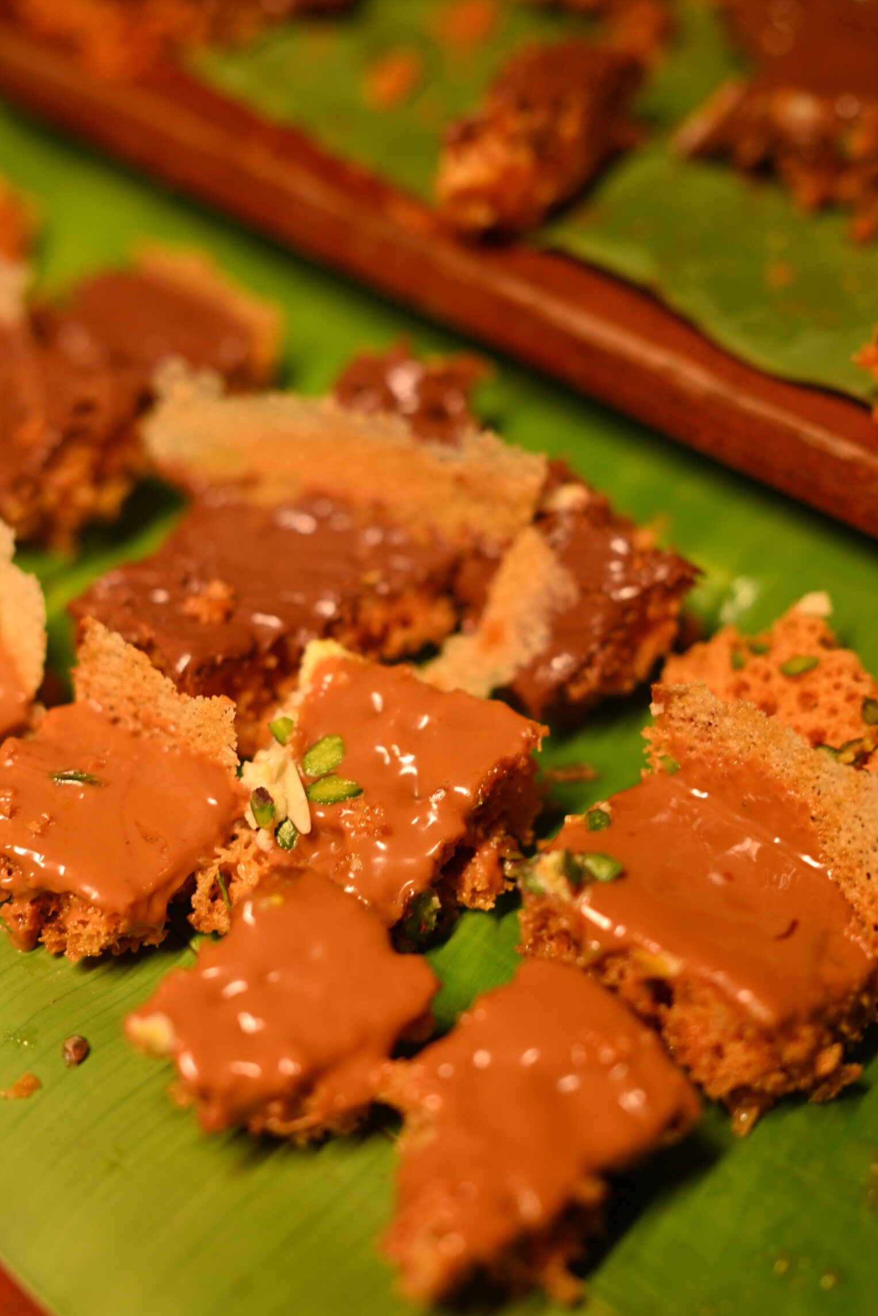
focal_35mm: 56
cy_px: 676
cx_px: 417
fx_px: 2049
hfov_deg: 24.2
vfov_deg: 35.6
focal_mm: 50
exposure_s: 1/250
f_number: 2.2
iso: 125
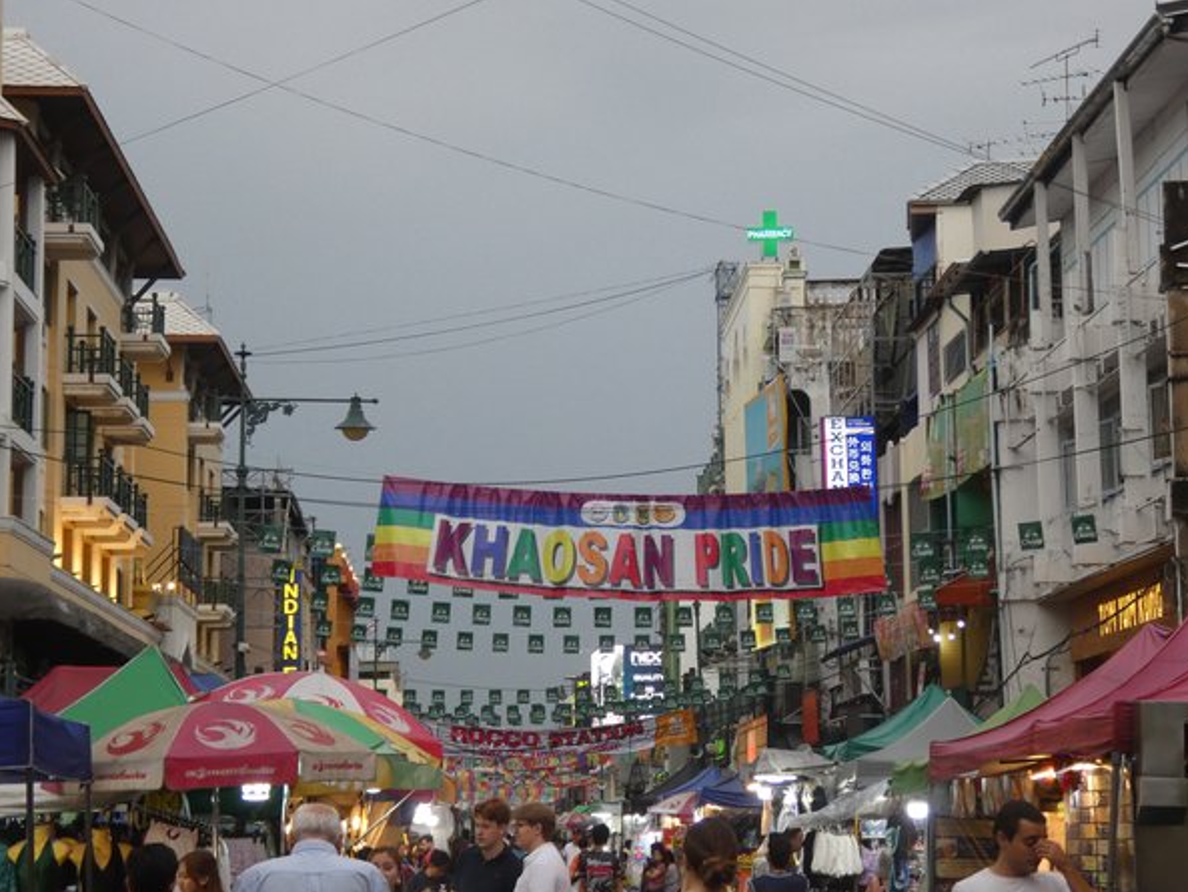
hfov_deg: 23.8
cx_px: 591
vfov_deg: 18.0
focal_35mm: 82
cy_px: 417
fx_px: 2815
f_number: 4.4
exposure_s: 1/80
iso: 320
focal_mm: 13.7
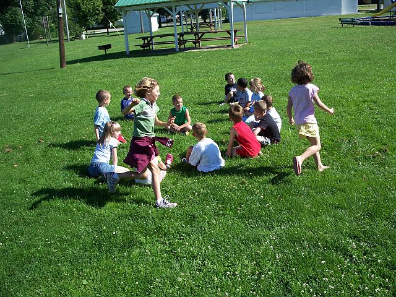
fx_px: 423
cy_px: 148
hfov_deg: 50.1
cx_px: 198
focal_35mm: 37
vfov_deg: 38.7
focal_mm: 7.8
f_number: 2.8
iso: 64
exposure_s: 1/800
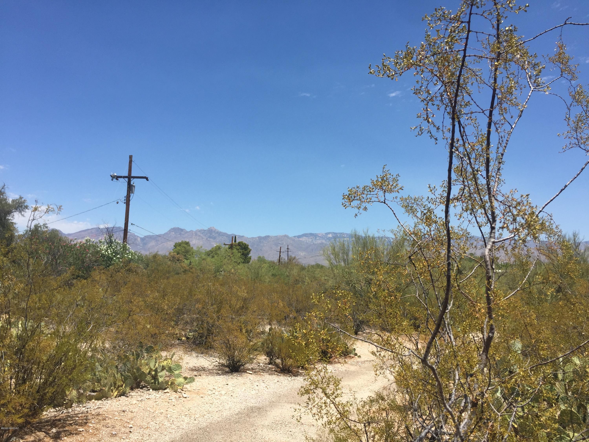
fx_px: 493
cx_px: 294
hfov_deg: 61.7
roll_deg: -2.9
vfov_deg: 48.2
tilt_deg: +5.8
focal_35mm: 29
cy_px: 221
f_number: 2.2
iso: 32
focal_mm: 4.15
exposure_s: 1/2198
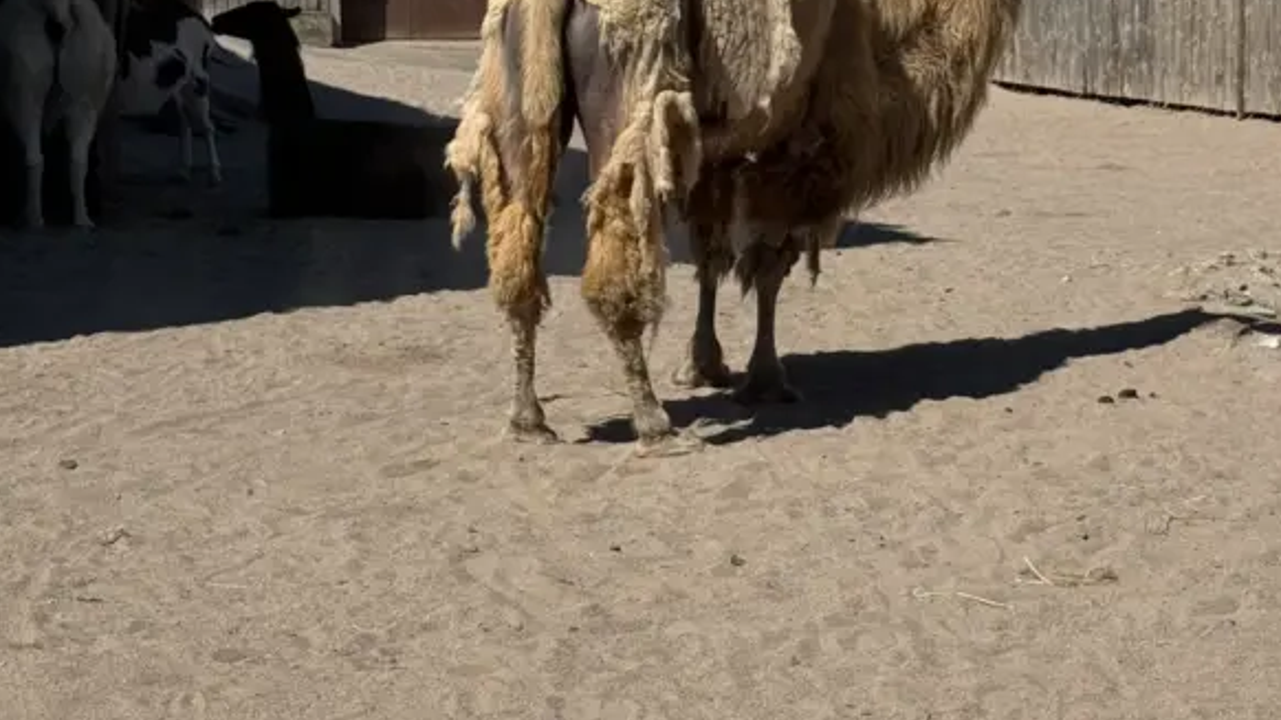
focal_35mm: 92
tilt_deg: -4.1
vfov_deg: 13.1
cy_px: 110
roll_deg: -0.6
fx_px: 3124
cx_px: 757
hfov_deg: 23.1
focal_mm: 6.76
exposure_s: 1/9009
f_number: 1.78
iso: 80
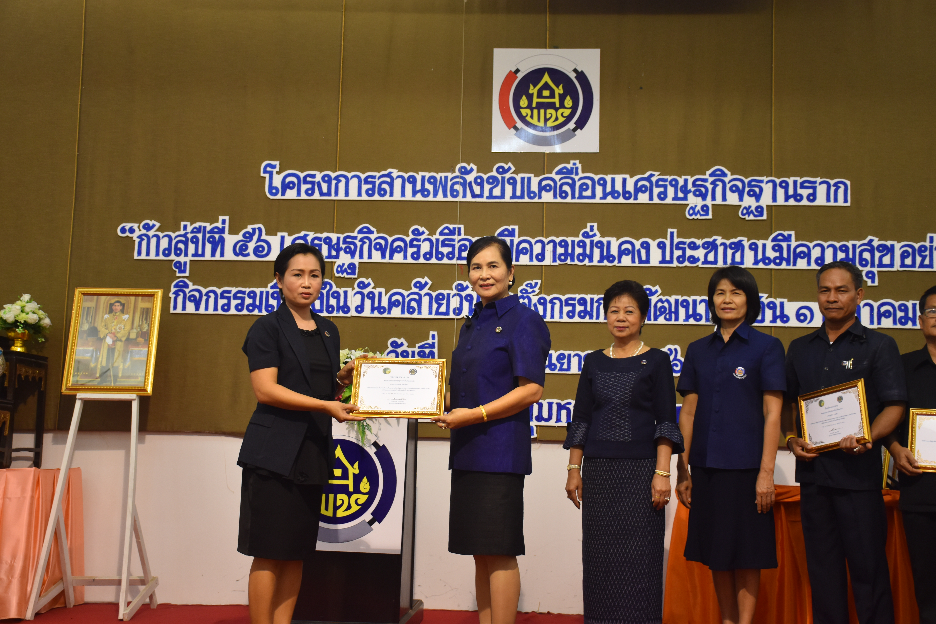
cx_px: 468
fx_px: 1248
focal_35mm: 48
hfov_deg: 41.1
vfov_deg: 28.1
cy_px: 312
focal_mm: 32
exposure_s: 1/60
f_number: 4
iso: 720
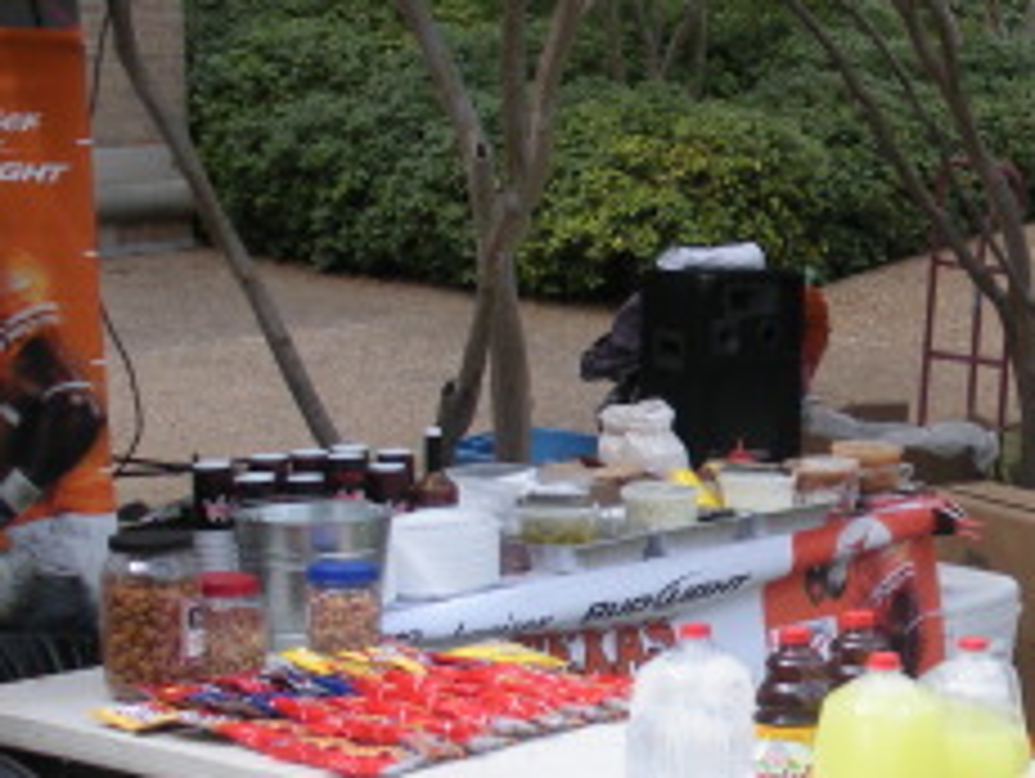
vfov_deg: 14.8
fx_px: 2993
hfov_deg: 18.3
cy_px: 427
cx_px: 1332
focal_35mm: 100
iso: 64
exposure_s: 1/285
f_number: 3.5
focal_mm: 6.3
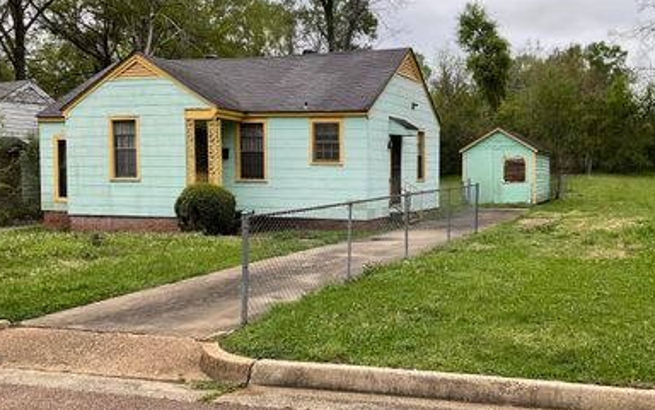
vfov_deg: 32.0
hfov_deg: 48.8
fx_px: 714
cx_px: 406
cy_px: 223
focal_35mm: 40
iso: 16
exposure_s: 1/419
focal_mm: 3
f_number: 1.8
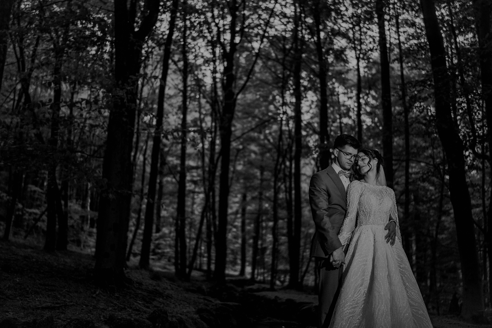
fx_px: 478
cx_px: 246
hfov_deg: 54.4
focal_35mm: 35
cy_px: 164
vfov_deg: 37.9
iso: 320
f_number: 1.4
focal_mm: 35
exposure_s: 1/400
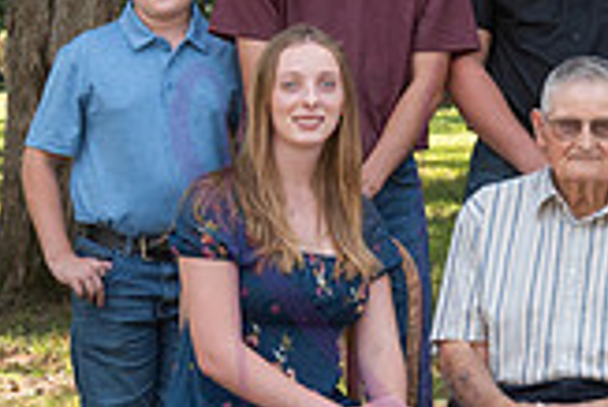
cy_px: 118
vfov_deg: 8.0
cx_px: 798
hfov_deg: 11.7
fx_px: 2891
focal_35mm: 171
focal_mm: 48
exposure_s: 1/320
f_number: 10
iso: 500
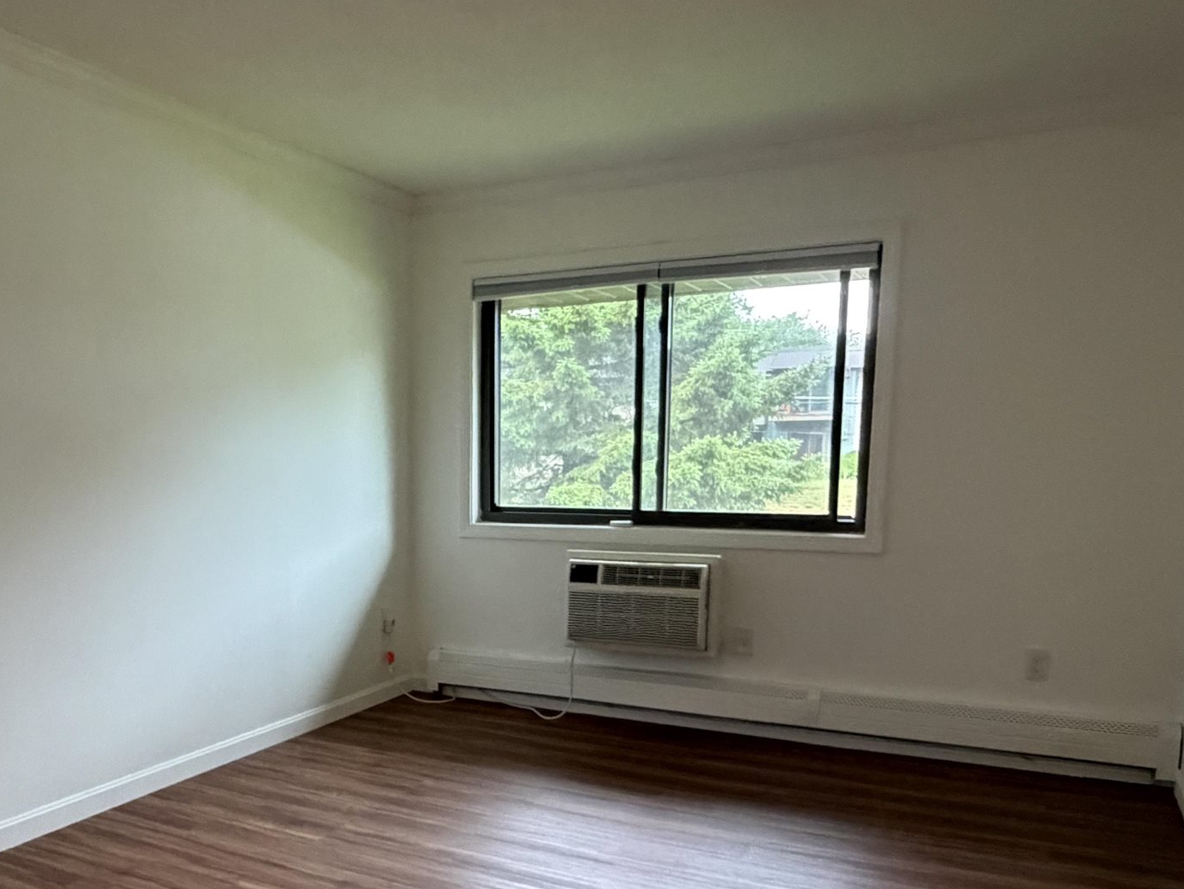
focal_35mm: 31
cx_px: 426
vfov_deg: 44.5
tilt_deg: -9.5
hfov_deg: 57.4
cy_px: 618
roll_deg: +0.2
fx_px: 1061
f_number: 2.2
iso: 800
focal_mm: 2.22
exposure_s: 1/60
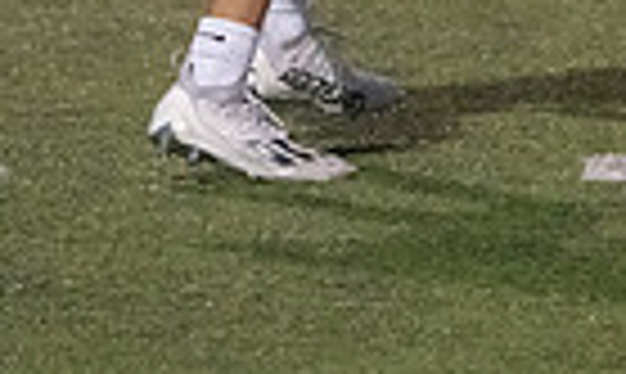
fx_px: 15266
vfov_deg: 1.4
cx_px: 1063
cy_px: -500
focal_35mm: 906
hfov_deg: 2.3
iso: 12800
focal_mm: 198
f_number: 5.6
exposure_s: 1/1000
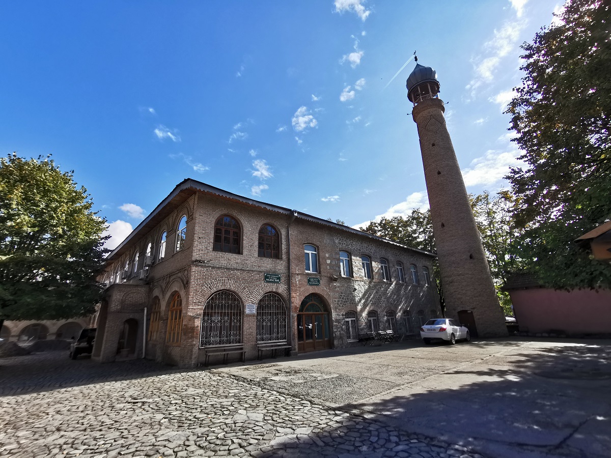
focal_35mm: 16
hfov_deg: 94.5
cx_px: 306
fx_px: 282
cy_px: 229
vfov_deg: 78.1
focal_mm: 2.35
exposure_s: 1/957
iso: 50
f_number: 2.2
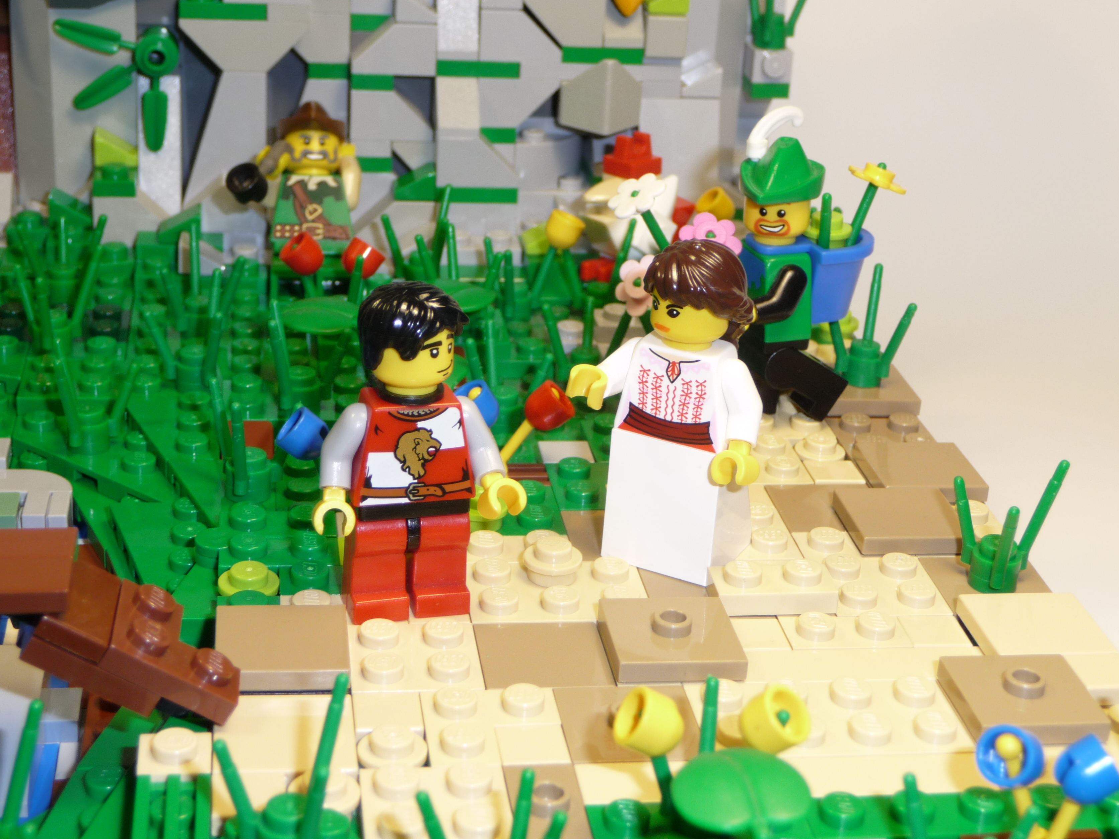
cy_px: 432
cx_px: 562
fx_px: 1940
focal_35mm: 60
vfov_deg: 24.4
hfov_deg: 32.2
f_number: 4.4
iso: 100
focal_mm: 9.8
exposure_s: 1/30
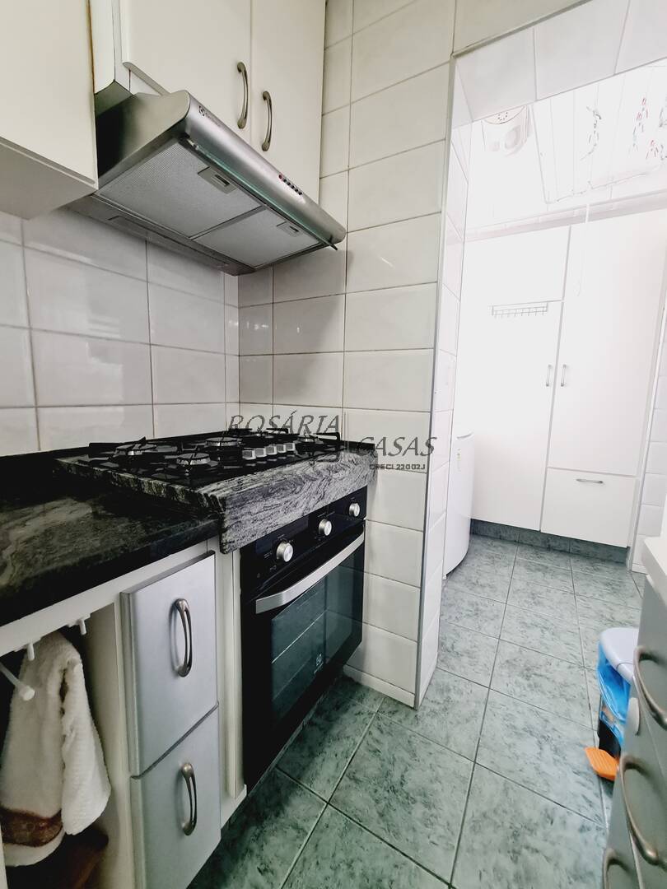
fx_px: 334
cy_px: 444
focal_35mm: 13
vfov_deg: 106.2
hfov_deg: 89.9
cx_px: 334
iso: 320
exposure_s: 1/60
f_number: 2.2
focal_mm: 2.2
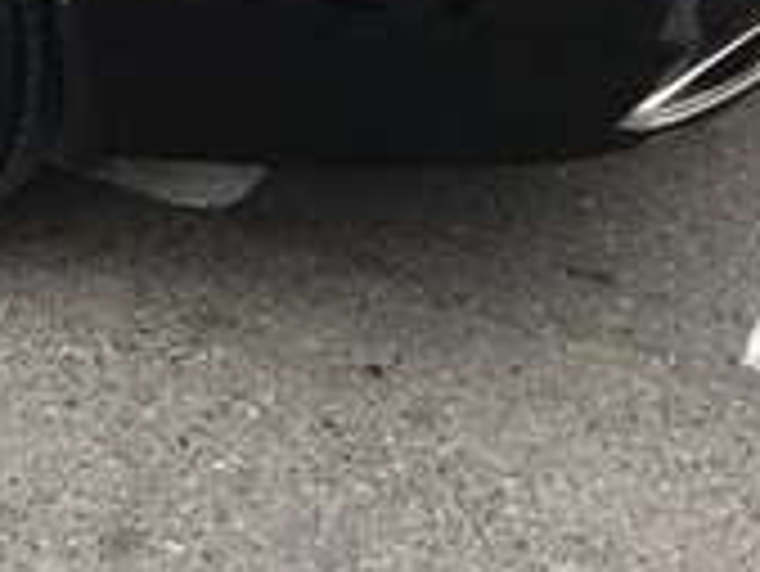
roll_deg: +2.5
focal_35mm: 113
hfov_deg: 16.2
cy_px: -466
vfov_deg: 12.0
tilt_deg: -11.5
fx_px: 2483
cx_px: -324
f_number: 2.2
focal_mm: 4.15
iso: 25
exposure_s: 1/496
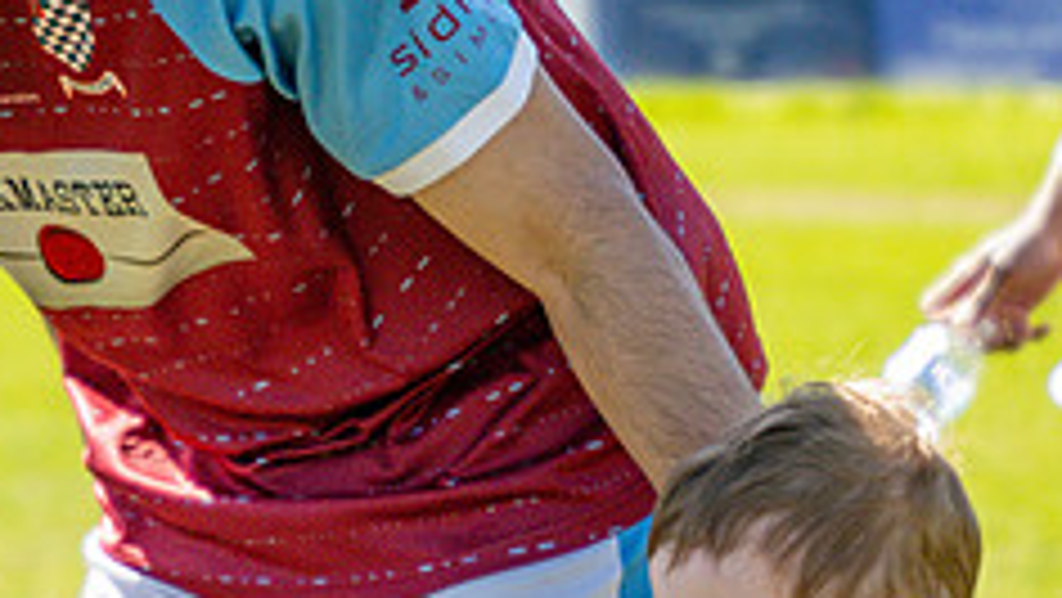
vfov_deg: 4.1
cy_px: 701
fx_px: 8283
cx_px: 127
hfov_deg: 7.3
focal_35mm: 294
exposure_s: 1/3200
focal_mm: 98
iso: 400
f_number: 4
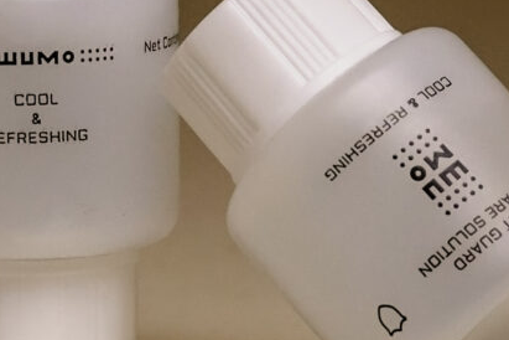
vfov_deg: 2.1
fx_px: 9246
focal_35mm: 654
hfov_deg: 3.1
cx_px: -251
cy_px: -414
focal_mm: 105
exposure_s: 1/100
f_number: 14
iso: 1000
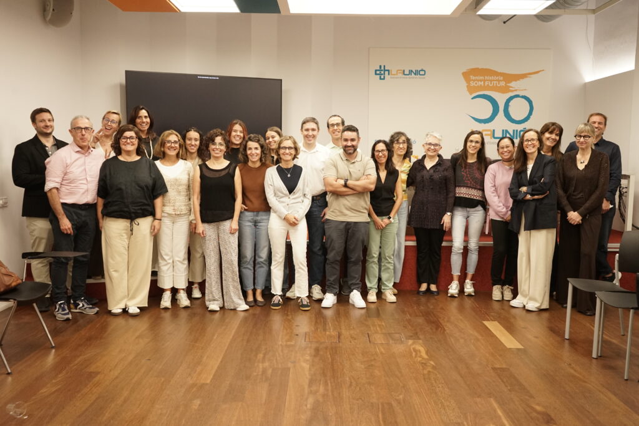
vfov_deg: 41.1
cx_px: 320
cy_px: 213
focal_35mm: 32
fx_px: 568
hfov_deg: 58.7
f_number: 5.6
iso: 2500
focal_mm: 32
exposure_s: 1/100
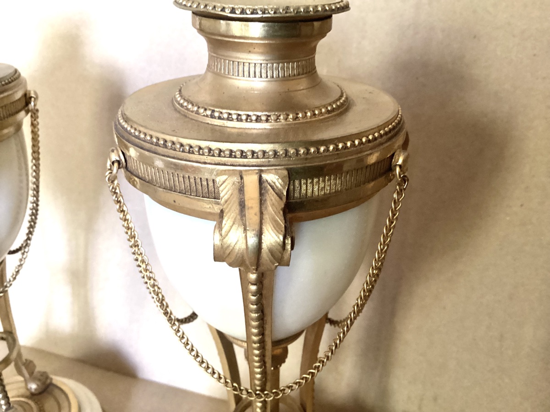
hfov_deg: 58.4
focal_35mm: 31
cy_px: 206
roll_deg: -1.7
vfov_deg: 45.4
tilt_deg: -26.0
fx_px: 493
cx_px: 275
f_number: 2.4
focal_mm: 3.3
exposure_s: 1/25
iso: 500
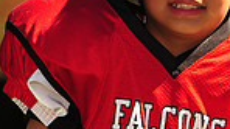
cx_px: 199
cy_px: 261
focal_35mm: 638
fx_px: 3888
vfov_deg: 1.9
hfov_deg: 3.4
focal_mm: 155
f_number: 4.5
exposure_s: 1/500
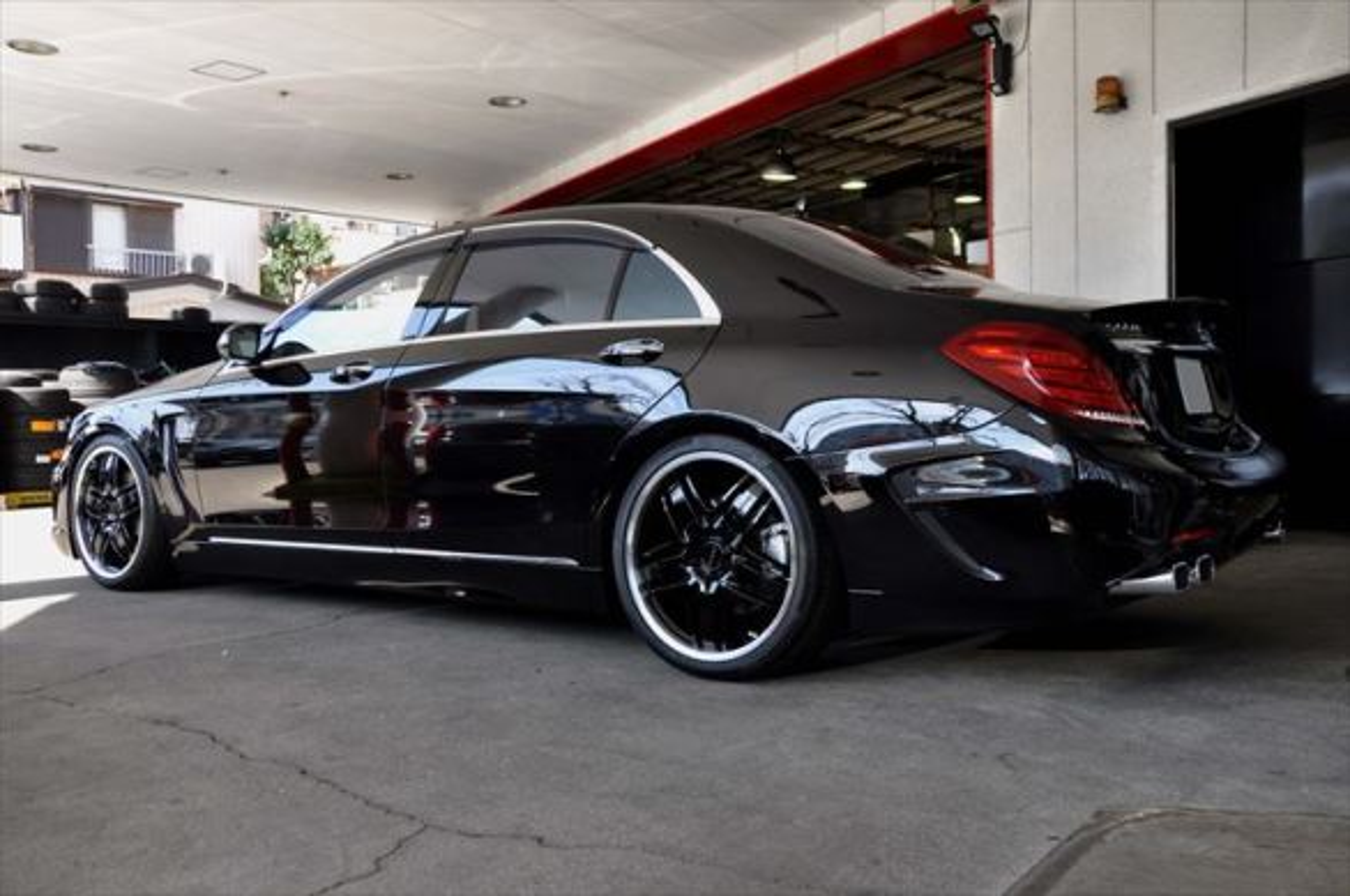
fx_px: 1236
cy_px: 448
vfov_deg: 39.9
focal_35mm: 33
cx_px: 675
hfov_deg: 57.3
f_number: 8
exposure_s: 1/60
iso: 200
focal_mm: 22
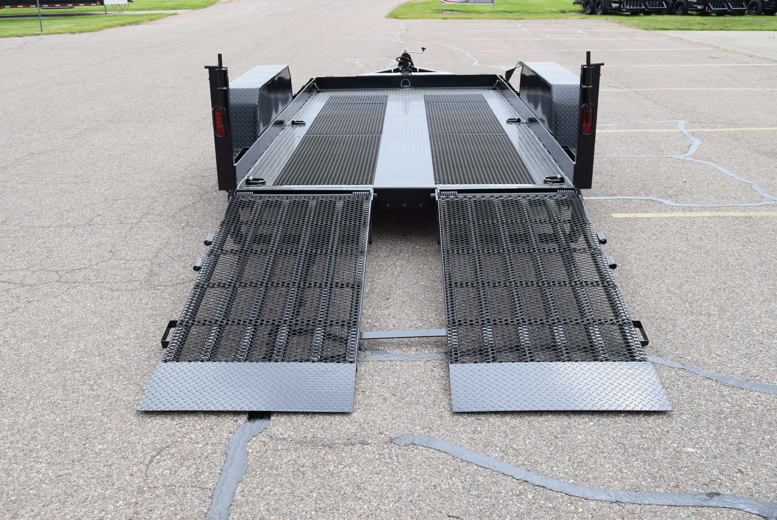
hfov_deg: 53.1
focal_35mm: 36
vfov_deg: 36.9
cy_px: 260
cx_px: 388
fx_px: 778
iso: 360
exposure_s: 1/250
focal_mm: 24
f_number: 8
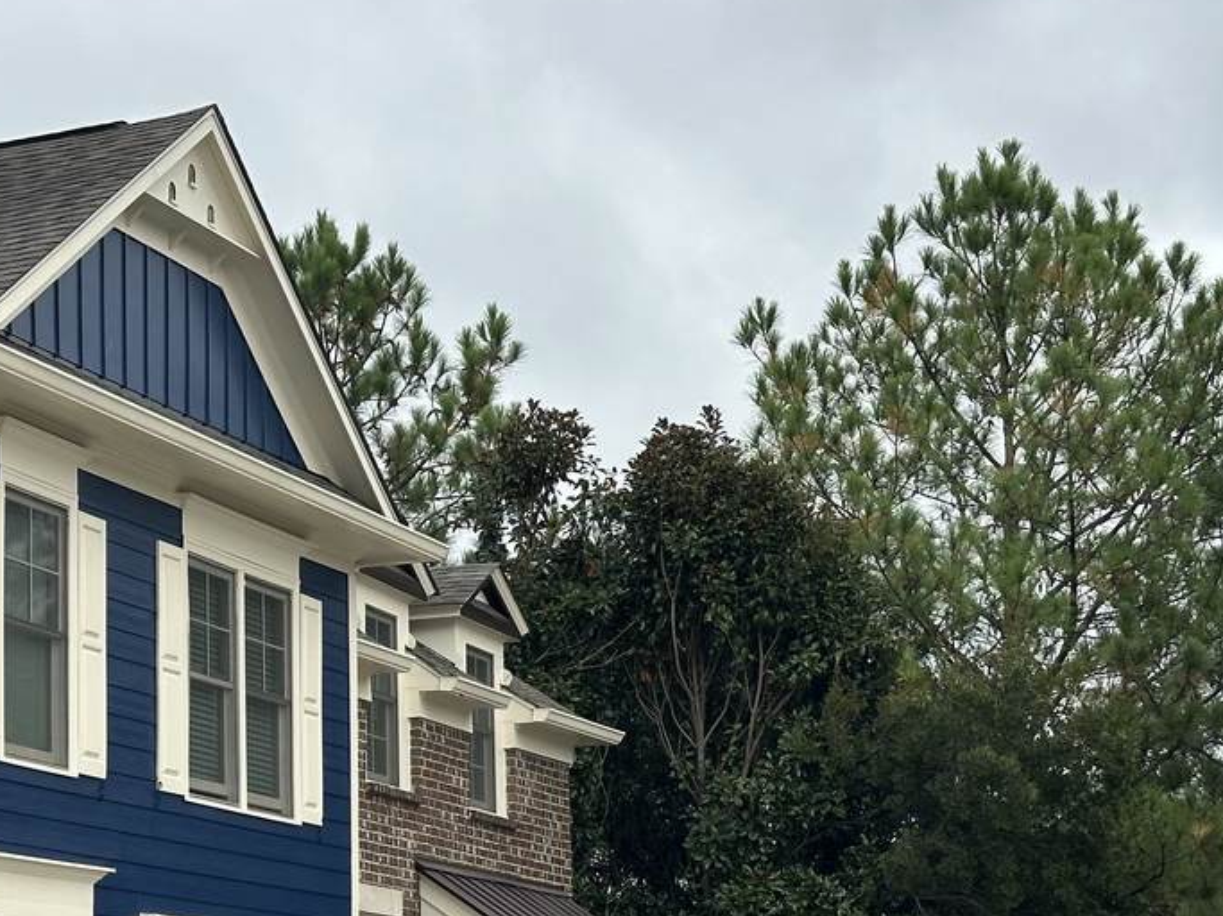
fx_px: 3179
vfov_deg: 16.3
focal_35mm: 90
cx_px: 147
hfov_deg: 21.3
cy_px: 691
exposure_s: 1/1815
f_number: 1.78
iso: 64
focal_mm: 6.86
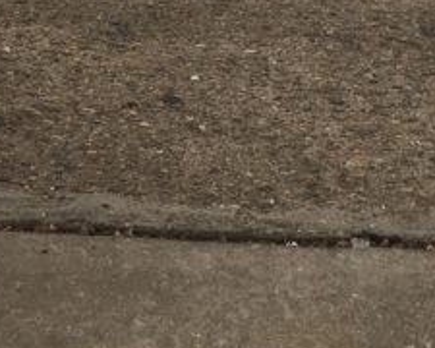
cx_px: -58
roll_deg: -0.7
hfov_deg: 14.5
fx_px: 1661
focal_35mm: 129
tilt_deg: -10.9
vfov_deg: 11.3
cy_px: -224
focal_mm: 4.15
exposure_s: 1/371
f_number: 2.2
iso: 25
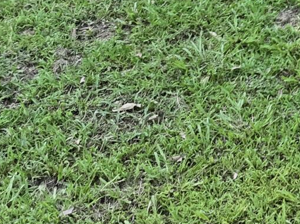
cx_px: 562
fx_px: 1221
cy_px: -257
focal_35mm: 141
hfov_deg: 12.6
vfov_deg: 9.6
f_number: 4.5
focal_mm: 12.29
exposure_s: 1/120
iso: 100
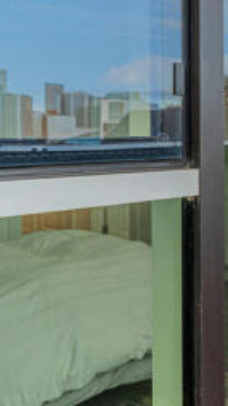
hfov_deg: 18.6
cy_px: 128
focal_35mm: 38
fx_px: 409
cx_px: 465
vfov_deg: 51.6
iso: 100
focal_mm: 14
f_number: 4.5
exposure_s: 1/100
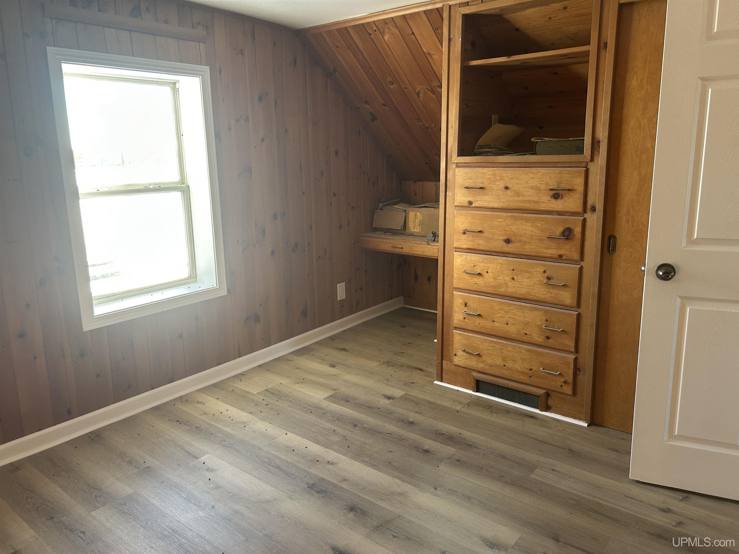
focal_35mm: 26
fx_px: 555
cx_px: 370
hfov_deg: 67.3
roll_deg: +1.2
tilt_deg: -13.0
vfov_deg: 53.1
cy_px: 277
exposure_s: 1/121
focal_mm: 5.7
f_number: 1.5
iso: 100
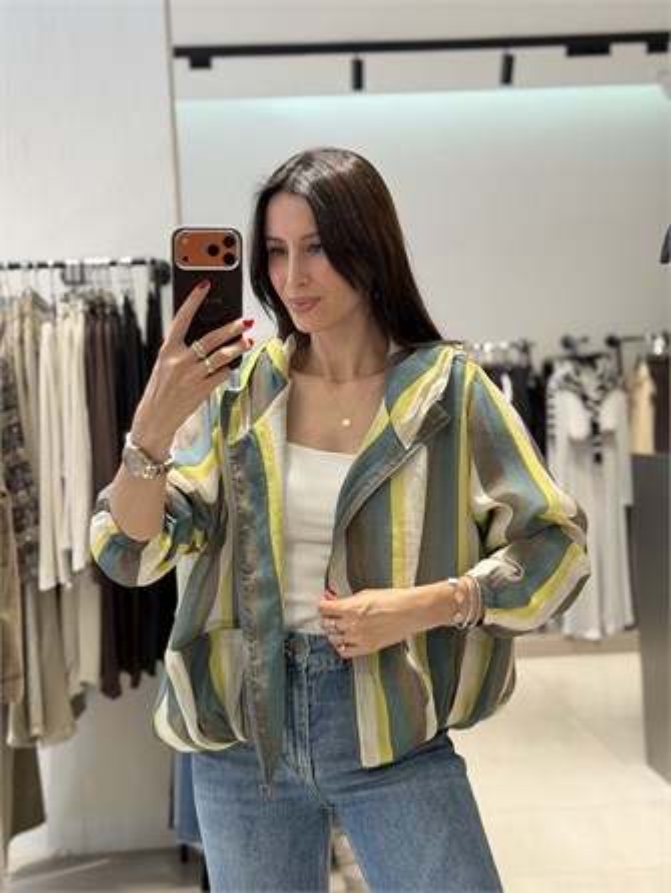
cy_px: 446
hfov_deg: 30.3
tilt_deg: -16.9
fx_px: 1239
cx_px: 336
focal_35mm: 48
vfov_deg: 39.6
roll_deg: +1.4
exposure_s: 1/100
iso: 64
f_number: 1.78
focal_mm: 6.76
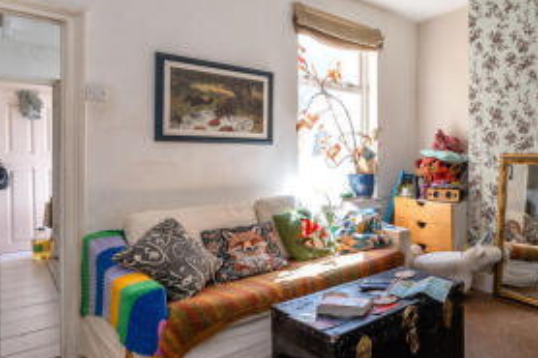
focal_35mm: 24
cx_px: 447
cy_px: 194
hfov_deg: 65.5
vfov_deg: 53.0
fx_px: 358
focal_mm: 14
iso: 320
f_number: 8
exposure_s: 1/25
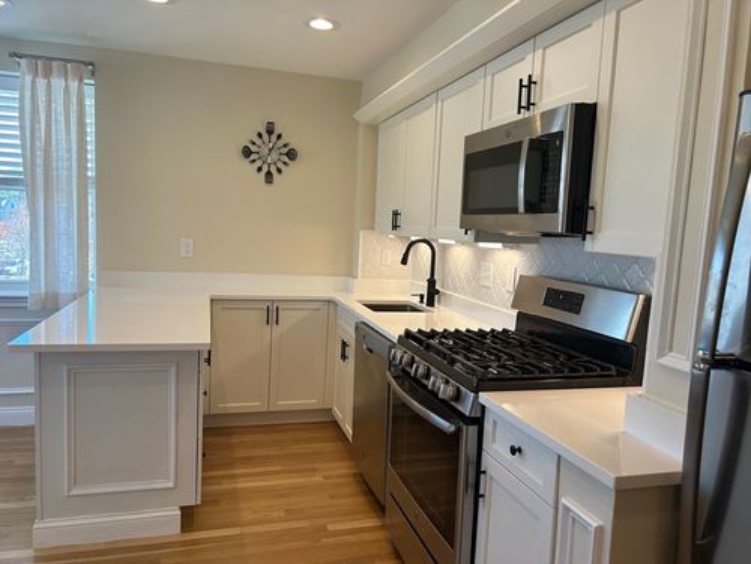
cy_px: 282
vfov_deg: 53.1
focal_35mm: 26
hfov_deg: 67.3
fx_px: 564
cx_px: 376
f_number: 1.5
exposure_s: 1/120
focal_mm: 5.7
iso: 32
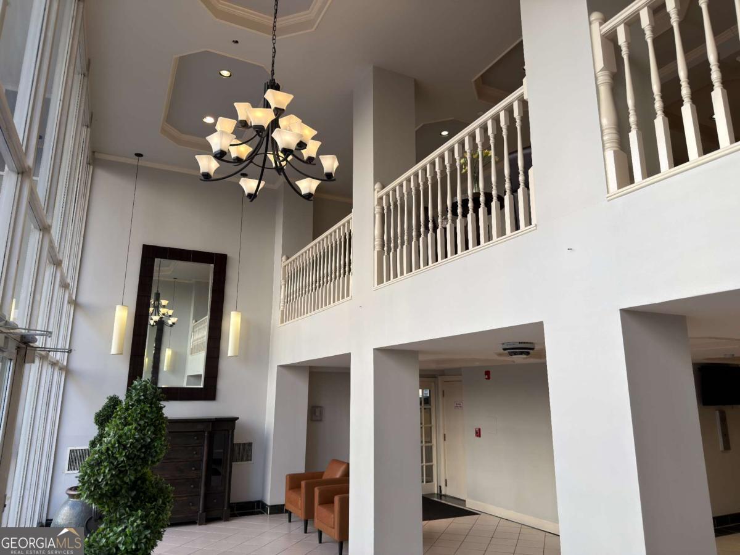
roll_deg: -0.6
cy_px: 278
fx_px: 513
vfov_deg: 56.8
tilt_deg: +14.1
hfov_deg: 71.6
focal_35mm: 24
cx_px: 370
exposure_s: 1/471
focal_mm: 6.76
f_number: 1.78
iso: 64
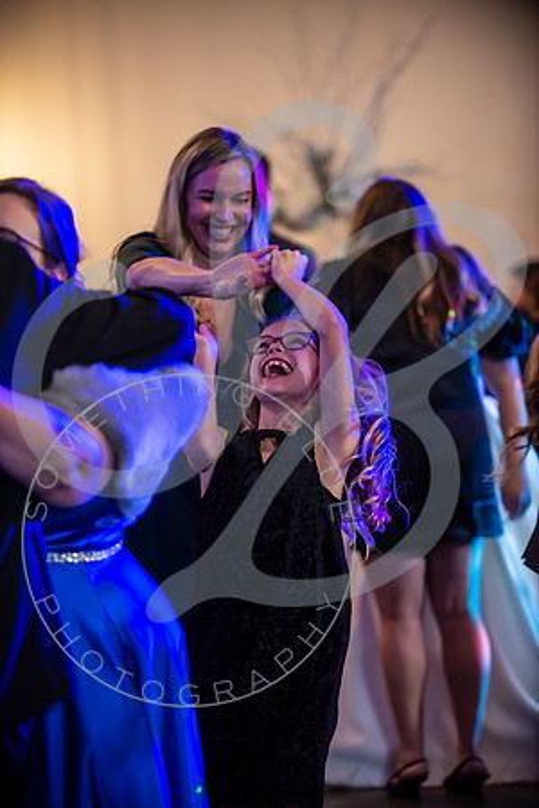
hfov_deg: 11.4
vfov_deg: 17.1
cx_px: 270
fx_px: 2695
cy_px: 404
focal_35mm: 120
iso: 1250
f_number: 2.8
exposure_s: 1/160
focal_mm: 120
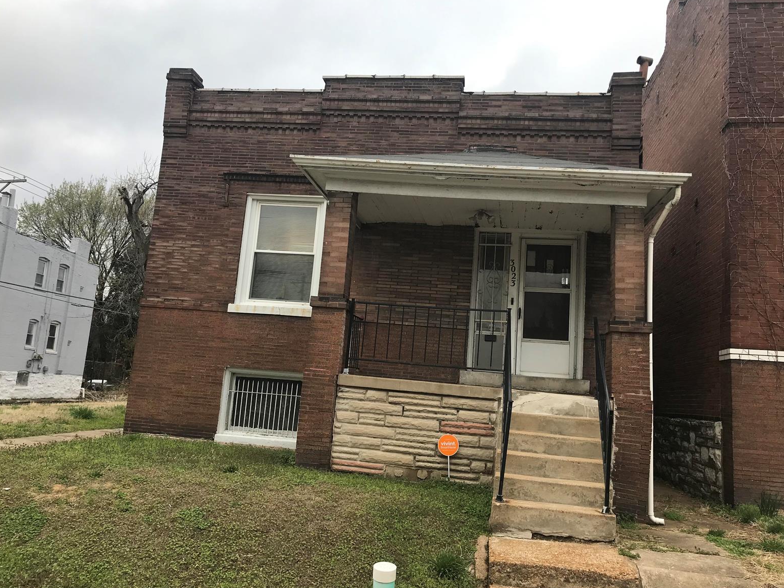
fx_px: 657
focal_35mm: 29
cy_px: 298
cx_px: 388
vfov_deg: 48.2
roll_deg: -6.4
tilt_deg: +9.6
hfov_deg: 61.7
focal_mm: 3.99
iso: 20
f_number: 1.8
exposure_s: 1/441
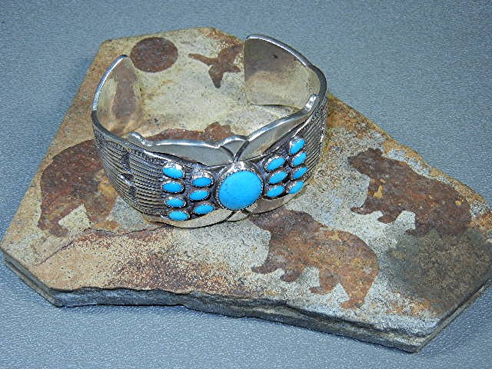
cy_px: 184
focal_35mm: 52
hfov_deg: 36.8
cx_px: 246
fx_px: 739
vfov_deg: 28.0
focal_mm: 9.3
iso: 200
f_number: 3.9
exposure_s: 1/30.6
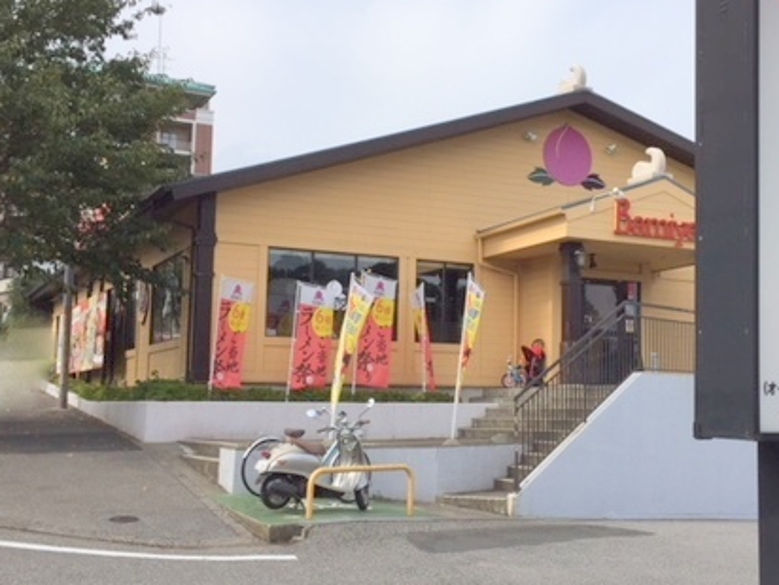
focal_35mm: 45
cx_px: 463
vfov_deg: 32.2
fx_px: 1013
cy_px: 292
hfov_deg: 41.9
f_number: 2.2
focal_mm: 4.15
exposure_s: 1/2825
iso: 32
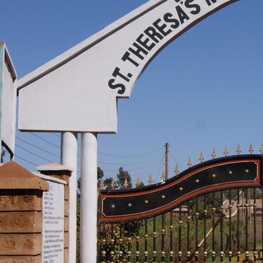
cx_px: 247
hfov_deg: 17.8
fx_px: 825
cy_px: 141
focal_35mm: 96
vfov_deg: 18.1
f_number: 11
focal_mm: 26
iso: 100
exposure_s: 1/250
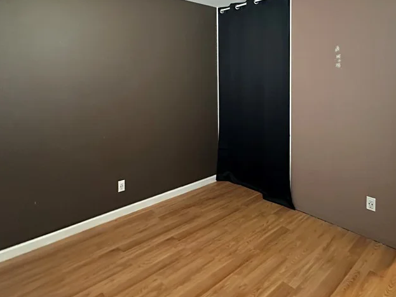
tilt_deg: -1.8
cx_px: 202
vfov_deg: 57.0
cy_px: 90
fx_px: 263
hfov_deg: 73.9
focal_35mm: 23
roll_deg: +1.1
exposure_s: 1/60
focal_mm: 2.22
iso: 1250
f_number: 2.2
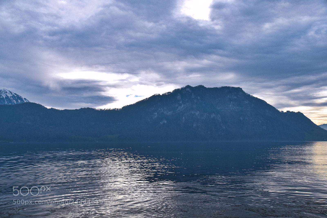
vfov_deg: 36.9
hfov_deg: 53.1
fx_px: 327
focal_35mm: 36
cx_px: 164
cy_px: 109
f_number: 8
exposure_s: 1/250
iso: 280
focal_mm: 24
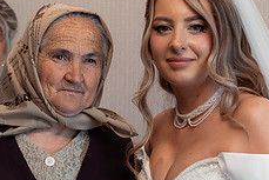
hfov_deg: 18.7
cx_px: 137
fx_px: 815
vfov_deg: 12.4
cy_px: 185
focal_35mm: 109
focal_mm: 40
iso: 640
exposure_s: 1/200
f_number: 2.8
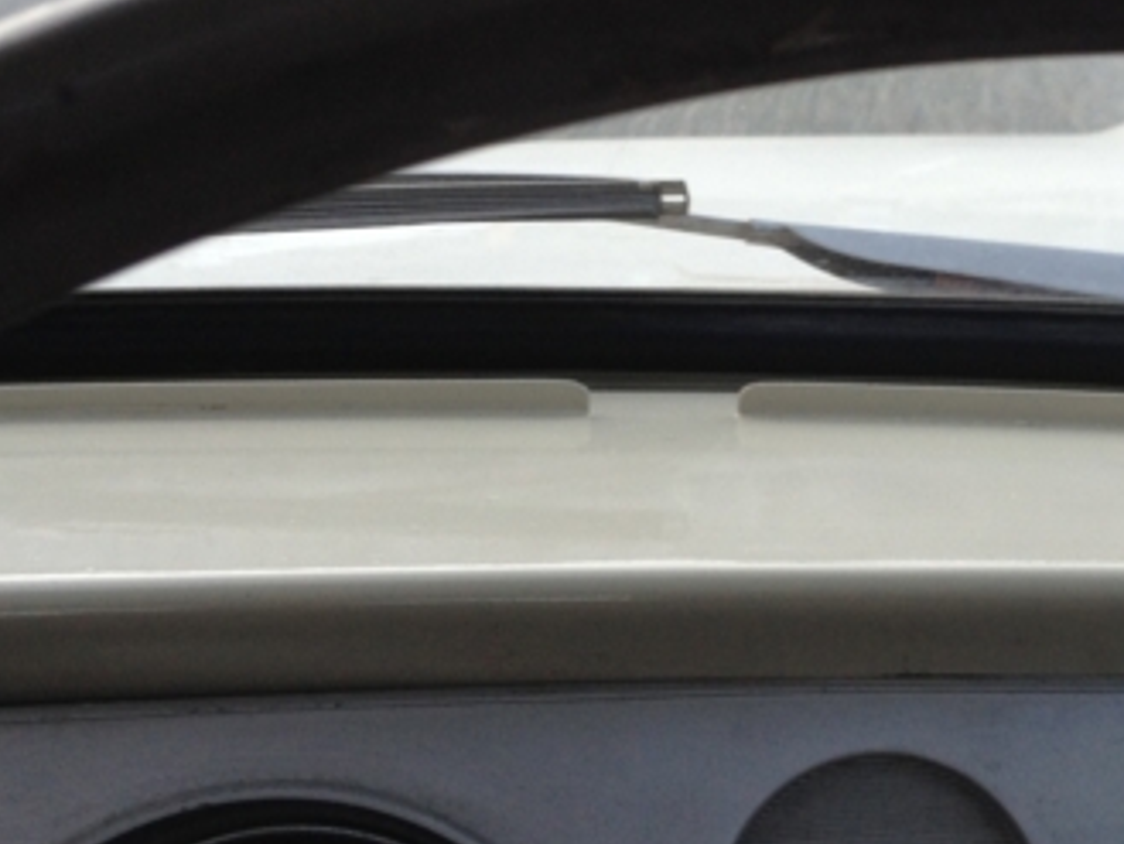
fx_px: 2761
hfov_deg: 22.7
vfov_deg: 17.3
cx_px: 868
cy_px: 205
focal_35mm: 85
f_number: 2.4
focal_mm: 4.28
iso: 50
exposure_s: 1/146
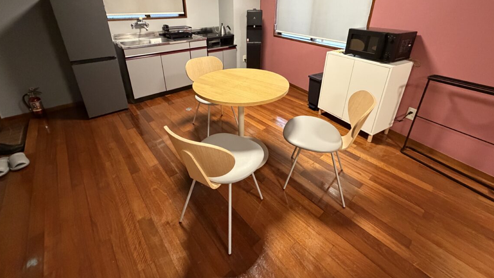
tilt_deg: -22.7
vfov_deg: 65.3
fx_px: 210
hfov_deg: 99.4
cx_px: 246
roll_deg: -0.2
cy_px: 93
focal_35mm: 16
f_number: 2.2
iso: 1000
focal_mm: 2.22
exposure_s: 1/60
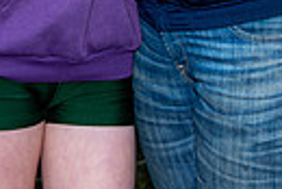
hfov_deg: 11.2
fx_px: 1435
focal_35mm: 183
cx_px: 158
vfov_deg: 7.2
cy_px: -194
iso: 100
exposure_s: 1/320
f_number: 4
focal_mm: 41
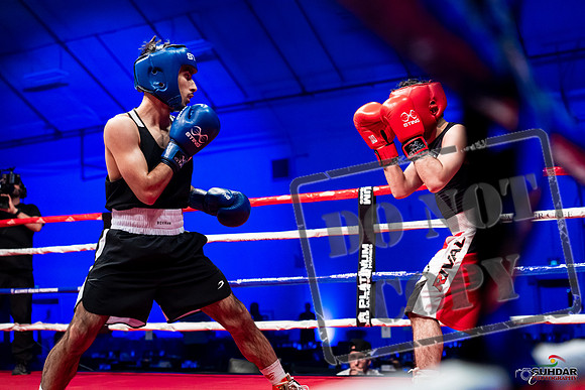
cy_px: 195
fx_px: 813
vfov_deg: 27.0
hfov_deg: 39.6
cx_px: 292
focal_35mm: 50
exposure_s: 1/1000
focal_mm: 50
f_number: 2.8
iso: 4000
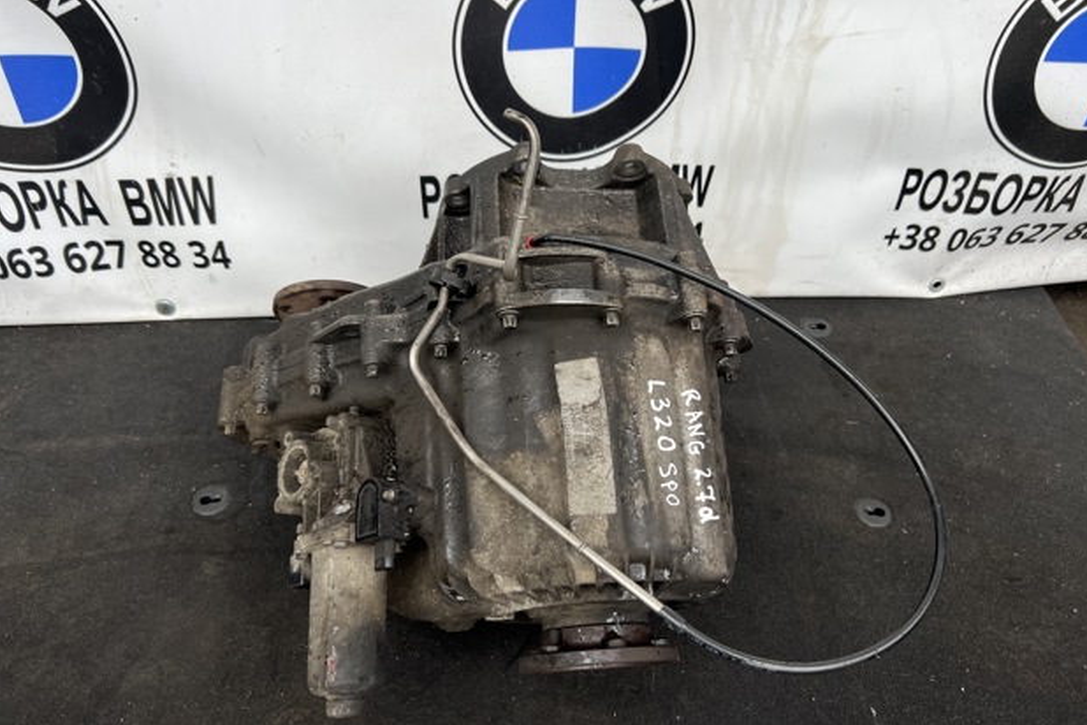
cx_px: 561
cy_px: 335
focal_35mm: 28
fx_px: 845
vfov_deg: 46.4
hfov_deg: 65.5
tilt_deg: -47.0
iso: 50
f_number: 1.5
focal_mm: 5.7
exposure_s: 1/499
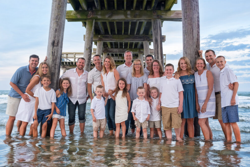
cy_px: 83
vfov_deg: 36.9
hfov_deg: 53.1
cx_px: 126
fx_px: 250
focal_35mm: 36
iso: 400
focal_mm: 23
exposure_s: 1/60
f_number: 6.4
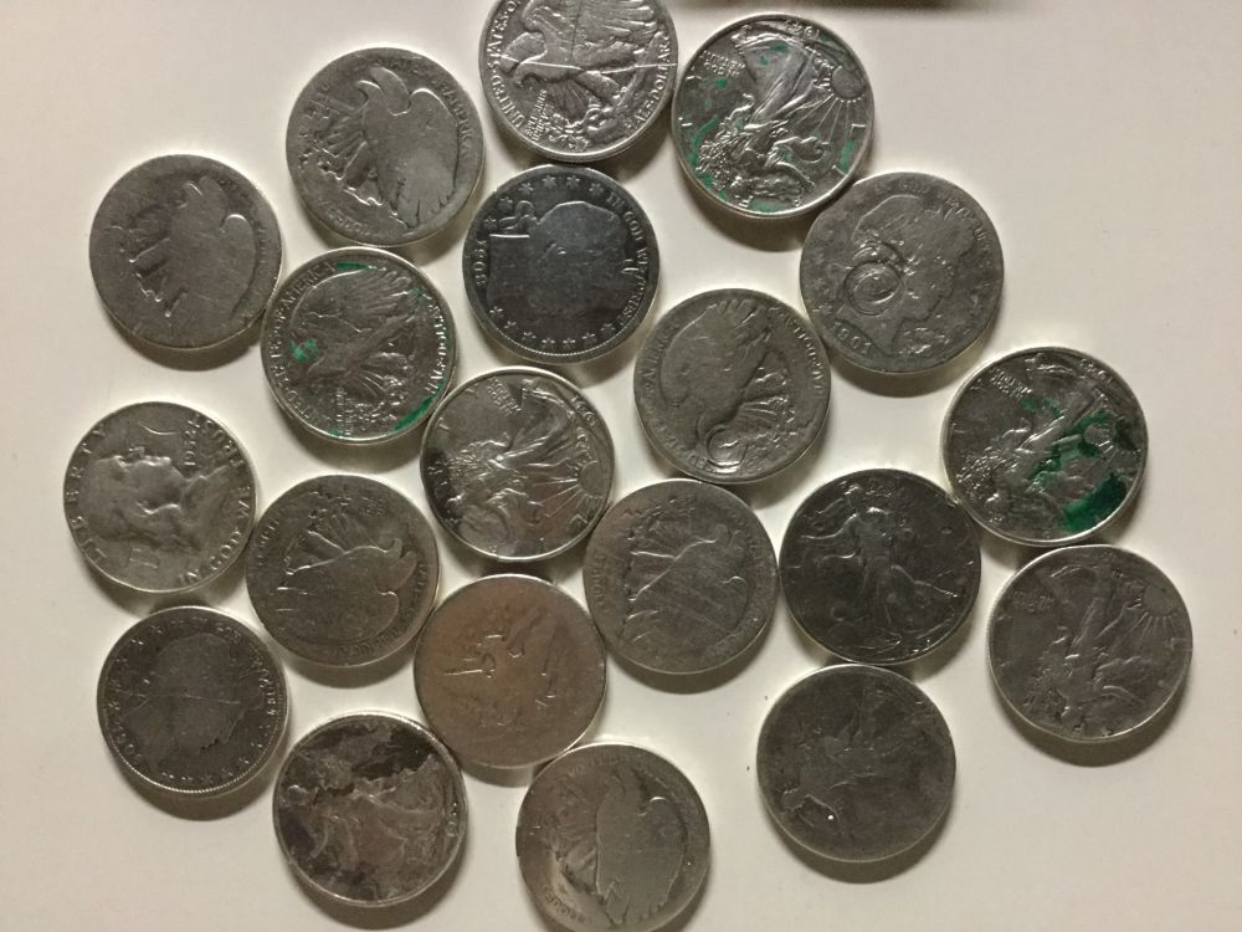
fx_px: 1112
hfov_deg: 58.4
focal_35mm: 31
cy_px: 466
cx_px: 621
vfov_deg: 45.4
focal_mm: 3.3
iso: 500
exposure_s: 1/15
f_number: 2.4
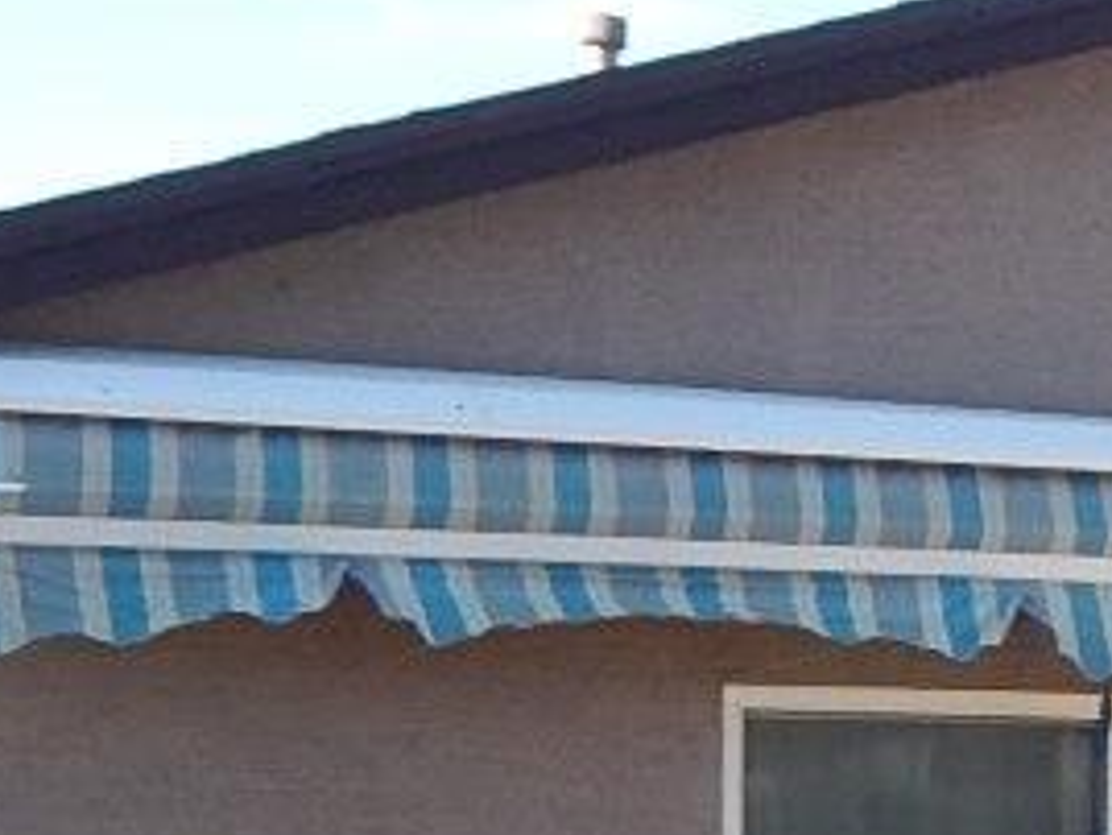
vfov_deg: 11.2
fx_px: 4210
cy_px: 930
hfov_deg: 13.5
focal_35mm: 131
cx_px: 2021
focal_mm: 4
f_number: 3
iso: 125
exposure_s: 1/640
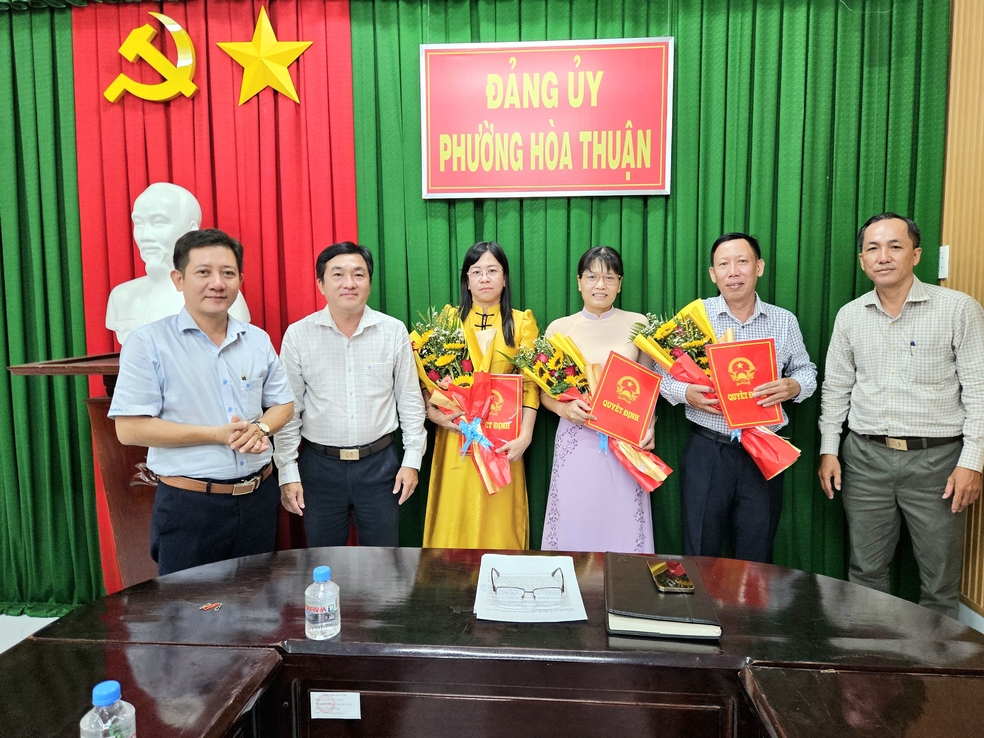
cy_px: 369
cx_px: 492
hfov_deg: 73.9
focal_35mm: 23
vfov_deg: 58.9
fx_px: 654
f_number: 1.8
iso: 250
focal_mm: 5.4
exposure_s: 1/101
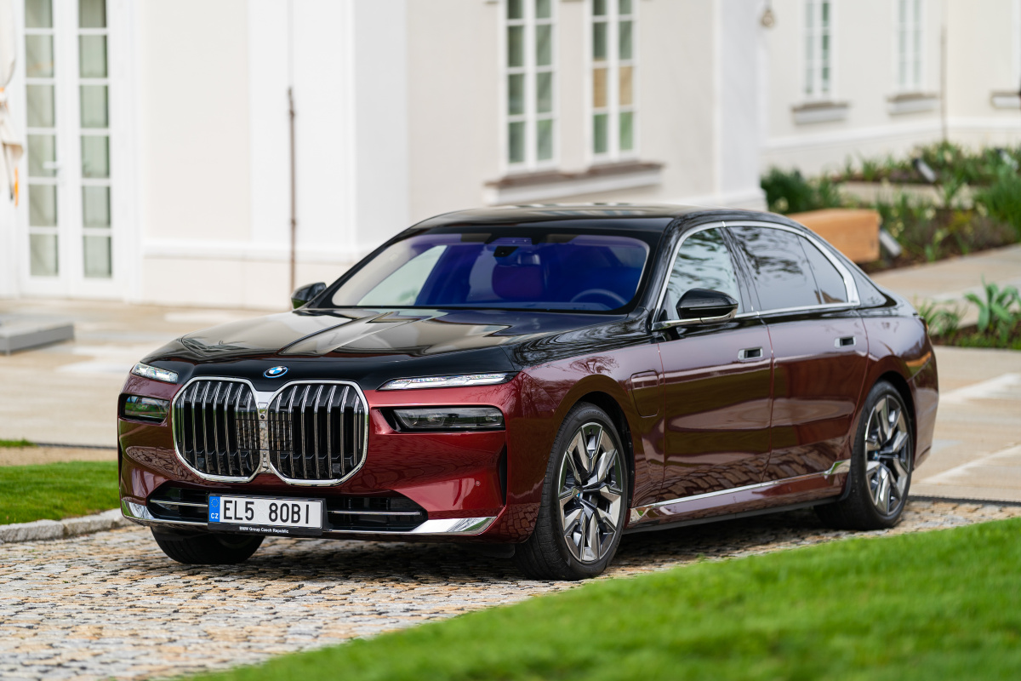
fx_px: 3828
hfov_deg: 15.2
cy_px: 340
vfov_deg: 10.2
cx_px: 510
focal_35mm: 135
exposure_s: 1/1600
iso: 100
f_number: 1.8
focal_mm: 135
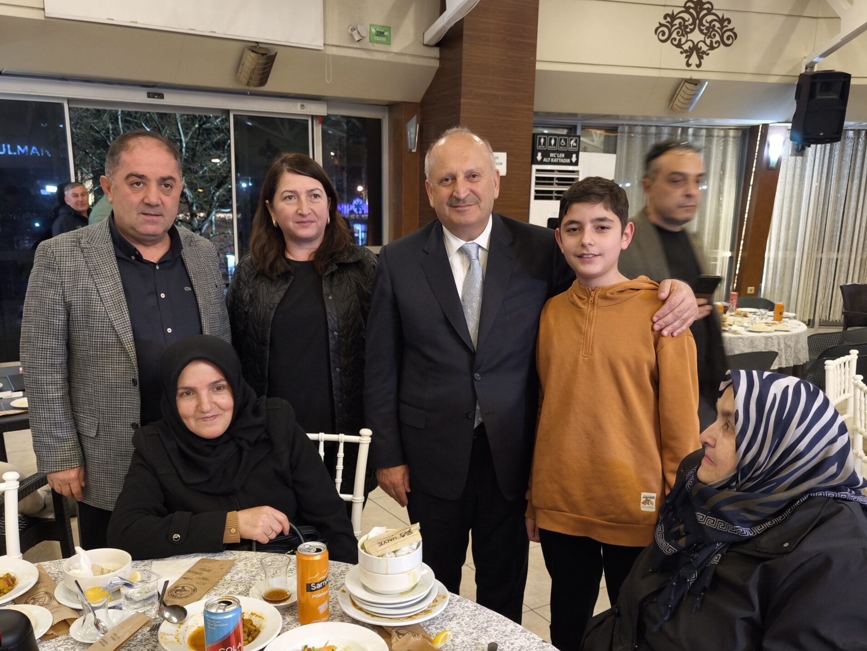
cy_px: 397
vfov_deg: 45.2
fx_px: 777
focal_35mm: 31
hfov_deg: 58.3
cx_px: 419
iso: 800
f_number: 1.6
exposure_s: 1/50
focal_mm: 6.57
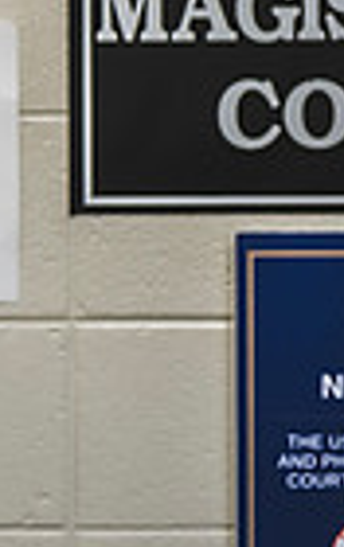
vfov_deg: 7.0
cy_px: -41
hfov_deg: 4.2
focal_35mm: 298
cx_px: -762
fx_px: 4452
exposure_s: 1/160
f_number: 2.8
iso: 500
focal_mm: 70
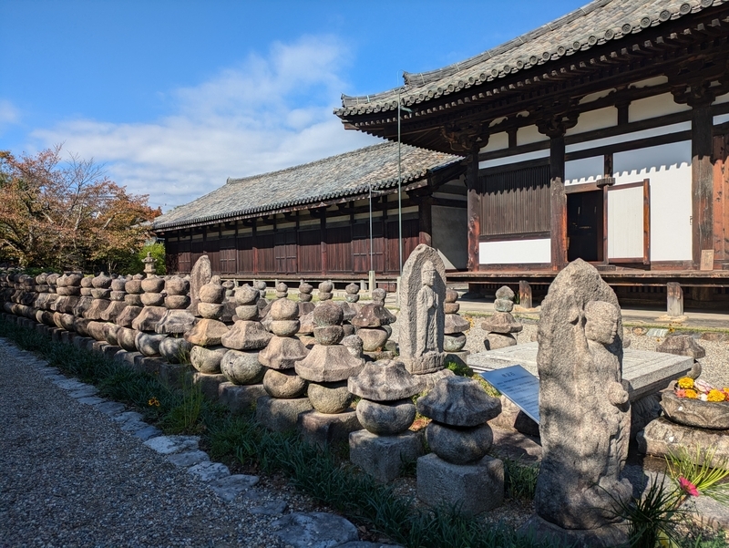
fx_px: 527
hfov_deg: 69.4
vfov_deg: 54.9
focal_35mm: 25
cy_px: 274
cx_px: 364
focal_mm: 5.43
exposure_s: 1/3378
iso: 43
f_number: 1.89
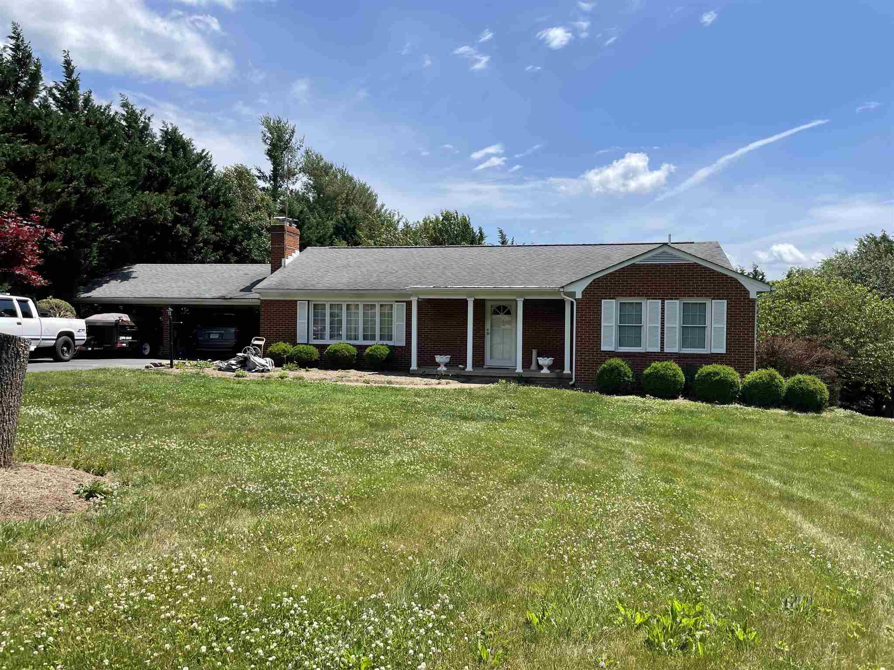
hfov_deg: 67.3
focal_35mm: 26
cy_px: 335
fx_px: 671
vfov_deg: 53.1
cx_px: 447
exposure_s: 1/3731
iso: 32
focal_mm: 4.2
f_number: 1.6
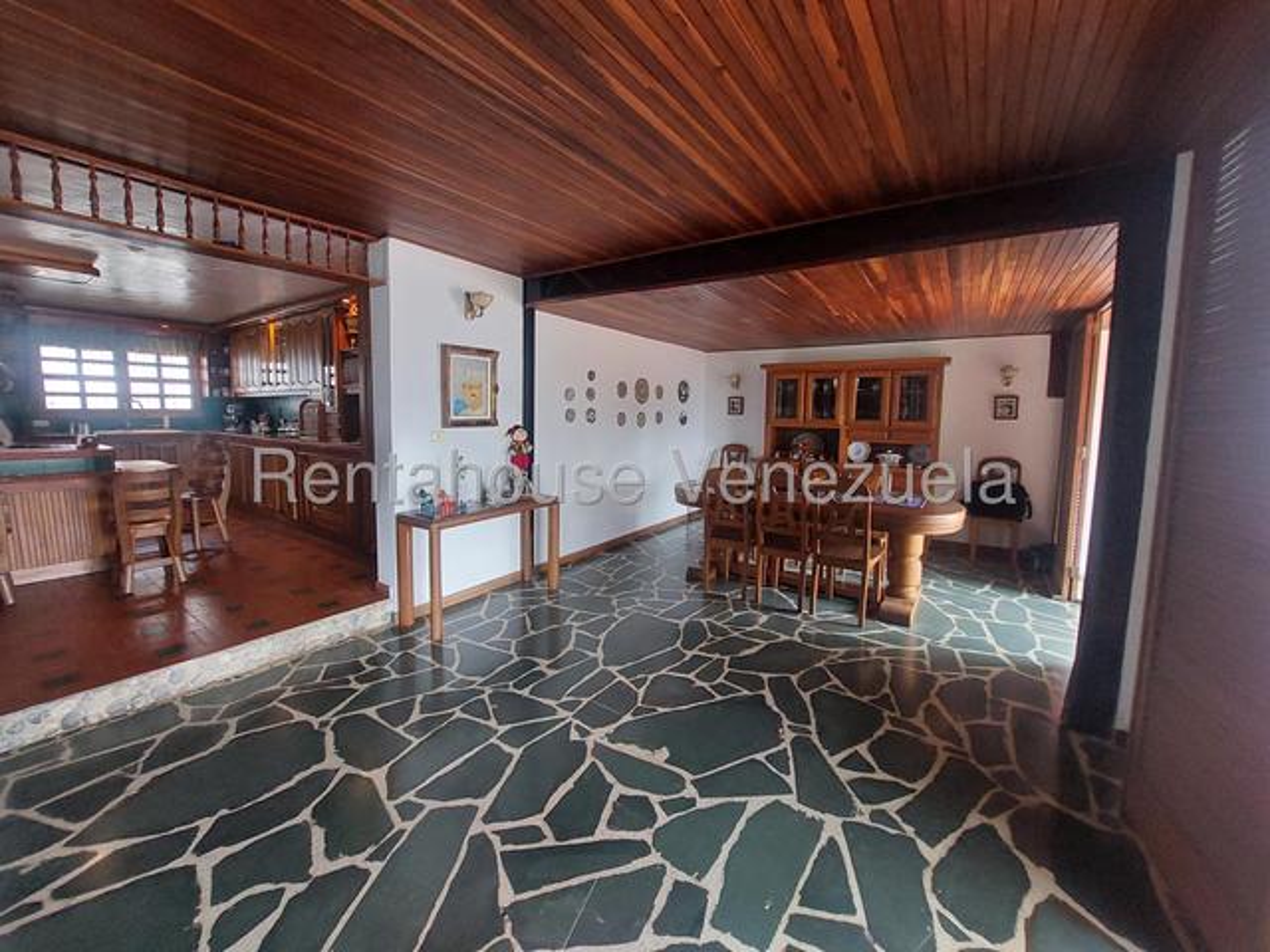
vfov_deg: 89.9
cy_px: 476
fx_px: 477
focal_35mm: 13
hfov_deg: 106.2
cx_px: 635
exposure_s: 1/40
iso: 250
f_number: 2.2
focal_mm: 1.74
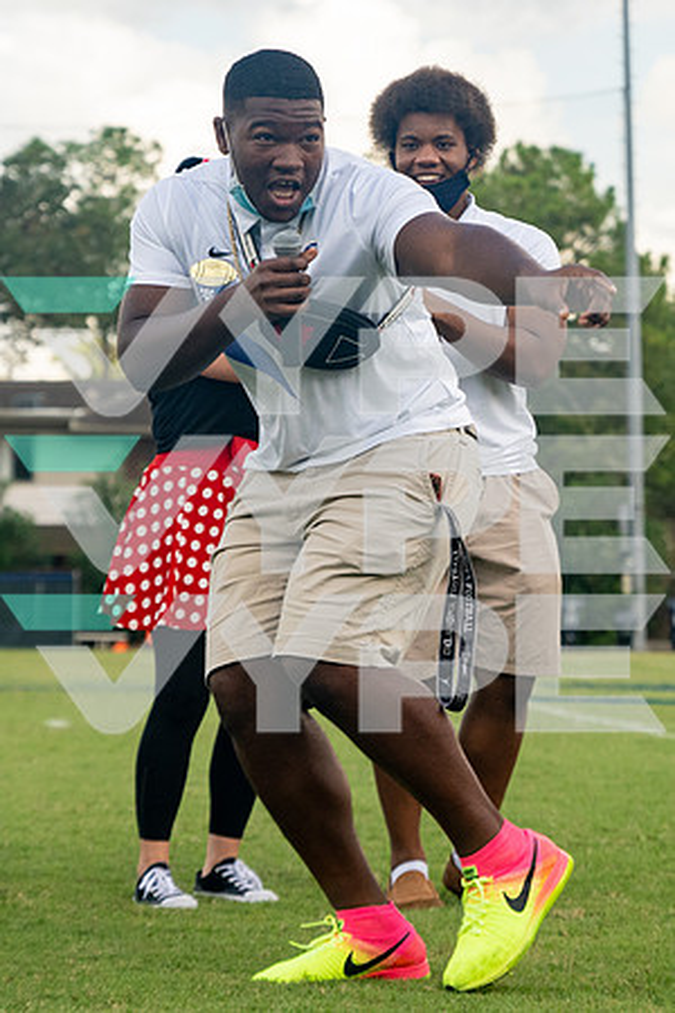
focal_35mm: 136
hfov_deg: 10.1
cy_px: 408
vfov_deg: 15.1
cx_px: 375
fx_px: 3815
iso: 800
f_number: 3.5
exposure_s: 1/800
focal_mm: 67
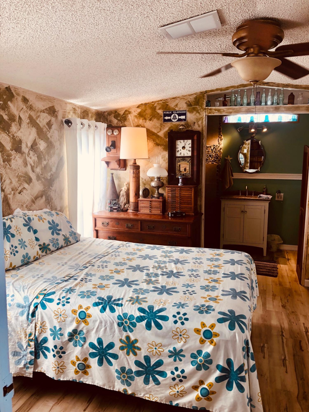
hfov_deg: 49.7
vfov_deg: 63.4
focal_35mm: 28
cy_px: 206
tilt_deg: -8.8
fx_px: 333
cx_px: 154
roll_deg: +0.1
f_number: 1.8
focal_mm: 3.99
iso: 50
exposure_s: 1/120
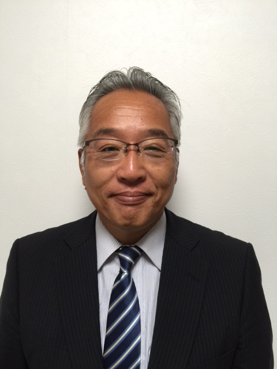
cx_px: 138
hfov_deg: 48.2
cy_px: 184
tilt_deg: -2.0
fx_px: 309
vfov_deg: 61.7
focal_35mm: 29
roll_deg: -1.6
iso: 50
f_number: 2.2
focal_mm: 4.15
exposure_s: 1/15
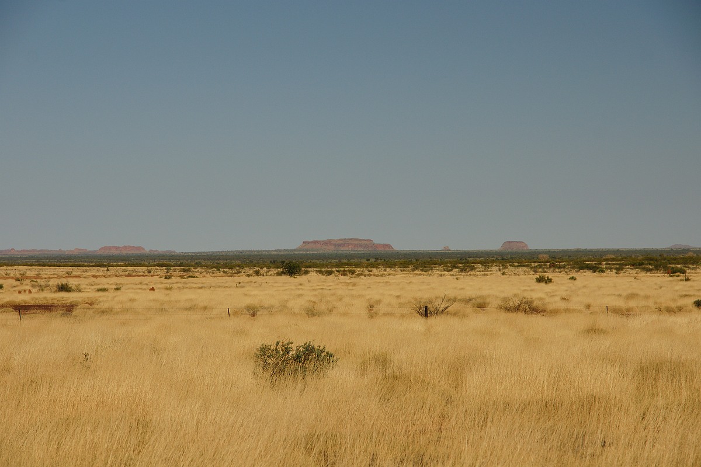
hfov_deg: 17.1
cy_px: 234
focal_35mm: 120
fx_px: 2336
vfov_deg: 11.4
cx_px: 350
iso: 200
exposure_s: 1/640
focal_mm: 80
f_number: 7.1
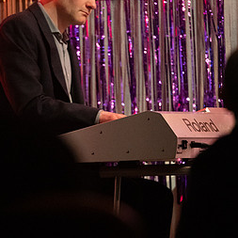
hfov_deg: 3.9
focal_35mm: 453
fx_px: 3524
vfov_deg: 3.9
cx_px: 103
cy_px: 103
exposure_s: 1/250
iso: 22800
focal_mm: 300
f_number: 4
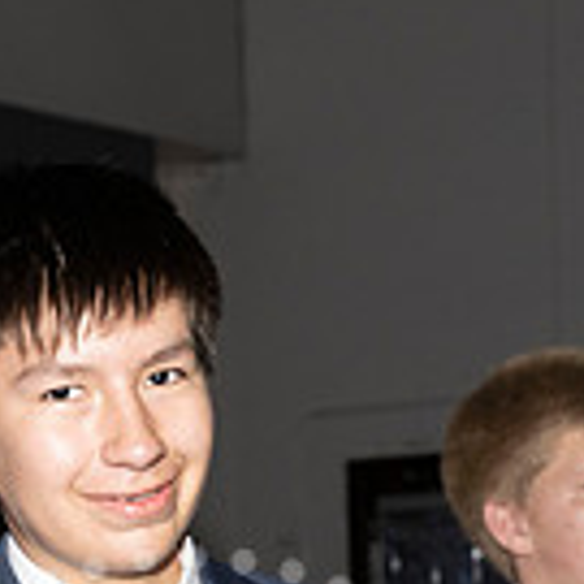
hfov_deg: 11.4
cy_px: 947
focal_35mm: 153
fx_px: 2920
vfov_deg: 10.9
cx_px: 176
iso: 1000
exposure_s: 1/100
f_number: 5.6
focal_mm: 36
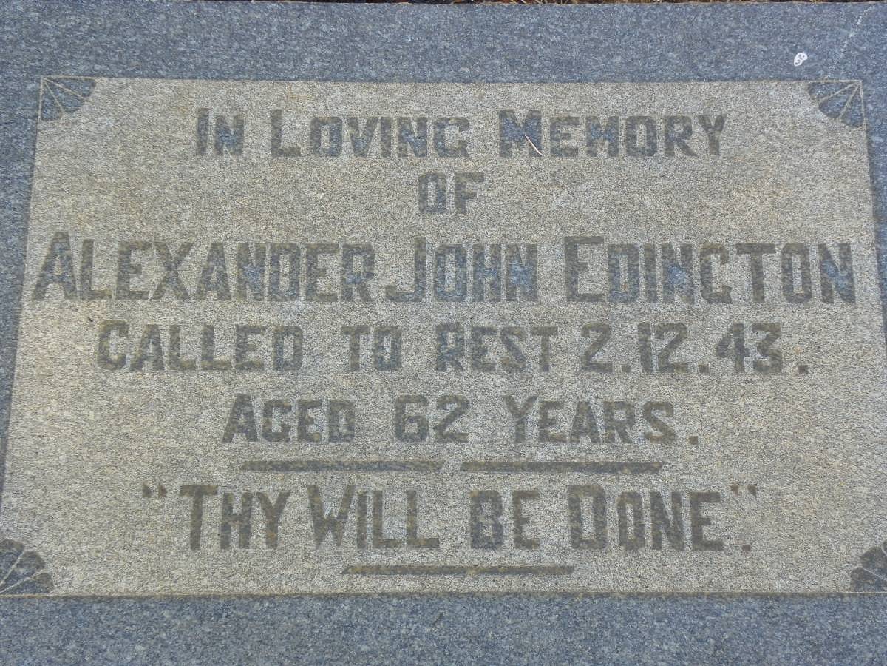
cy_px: 333
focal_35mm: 83
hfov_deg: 23.6
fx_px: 2127
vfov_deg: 17.8
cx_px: 444
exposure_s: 1/60
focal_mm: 14.7
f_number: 4
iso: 64
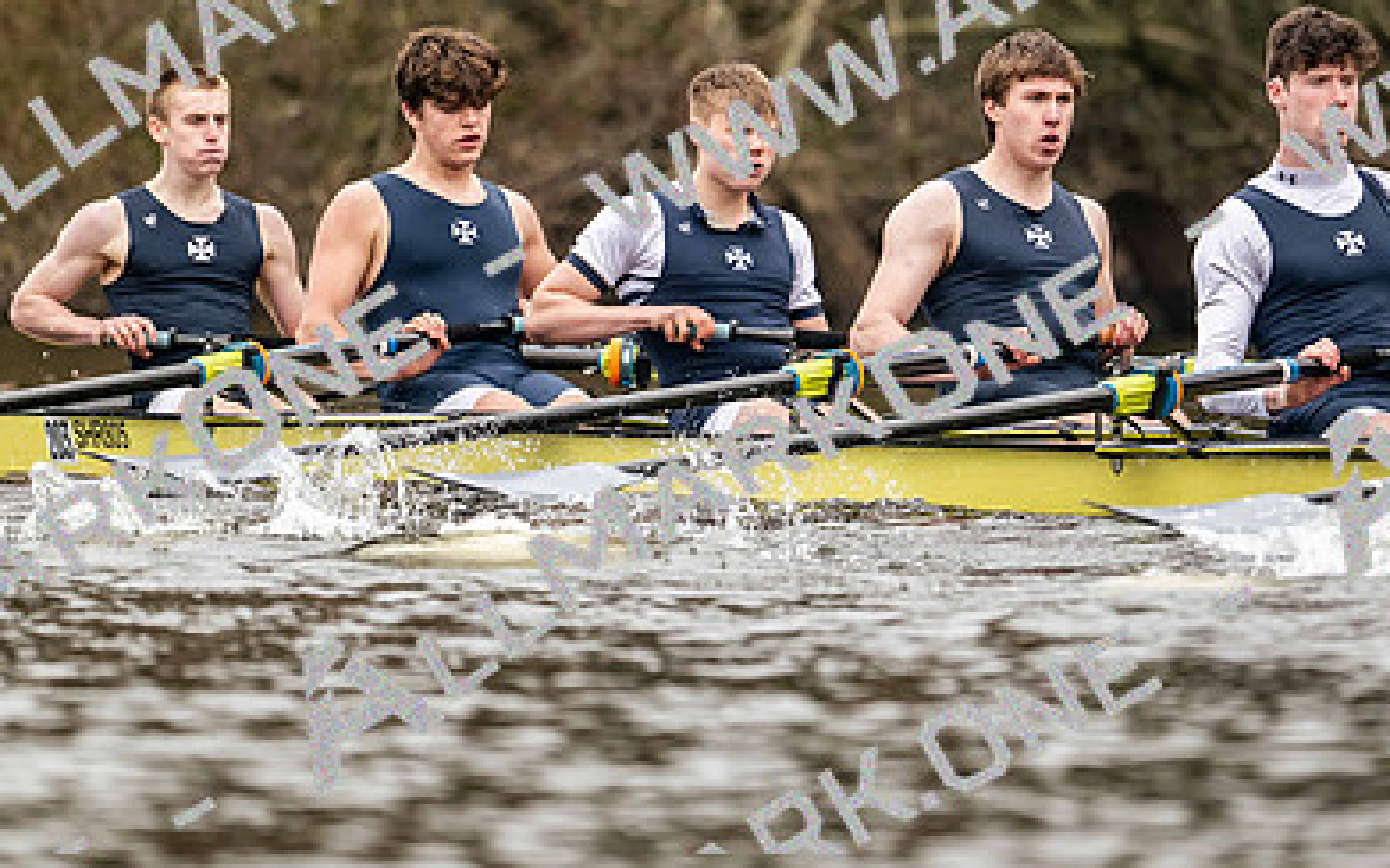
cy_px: 244
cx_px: 1024
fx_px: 22909
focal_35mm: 605
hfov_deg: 3.5
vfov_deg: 2.2
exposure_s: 1/2500
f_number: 4.5
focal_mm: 400
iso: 1400
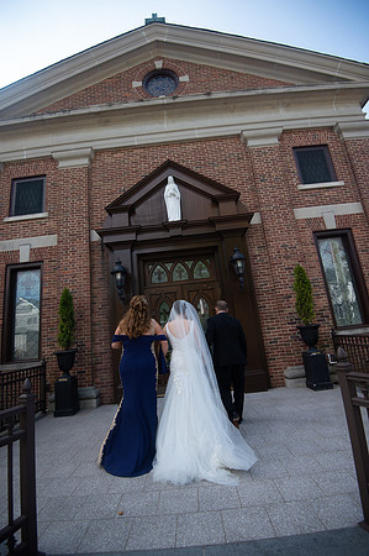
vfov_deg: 96.8
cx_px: 184
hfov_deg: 73.6
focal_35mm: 16
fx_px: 247
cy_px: 278
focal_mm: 16
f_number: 4
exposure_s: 1/1250
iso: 400
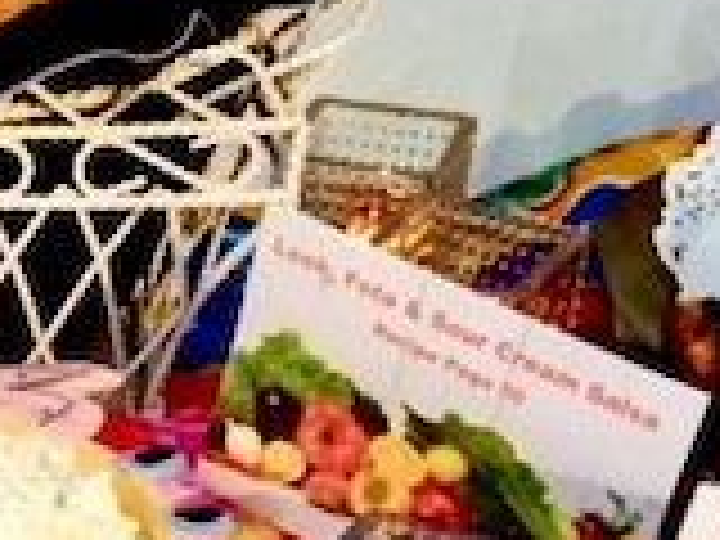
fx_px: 2267
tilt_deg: -40.5
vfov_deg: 13.1
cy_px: 729
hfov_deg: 17.0
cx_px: -207
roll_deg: -0.2
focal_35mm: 109
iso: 64
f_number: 2.2
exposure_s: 1/30
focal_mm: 4.15
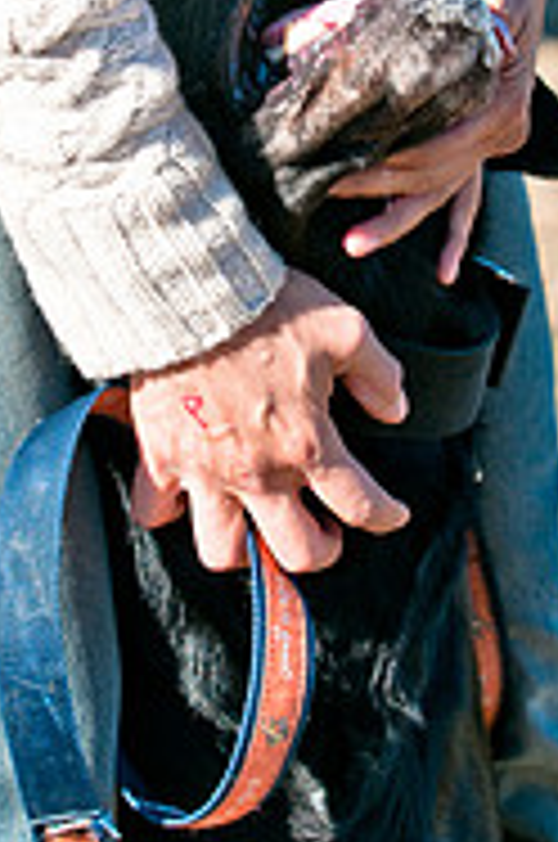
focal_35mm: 289
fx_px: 6744
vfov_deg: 7.1
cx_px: 245
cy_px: 176
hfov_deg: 4.7
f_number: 5
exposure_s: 1/800
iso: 200
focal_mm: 80
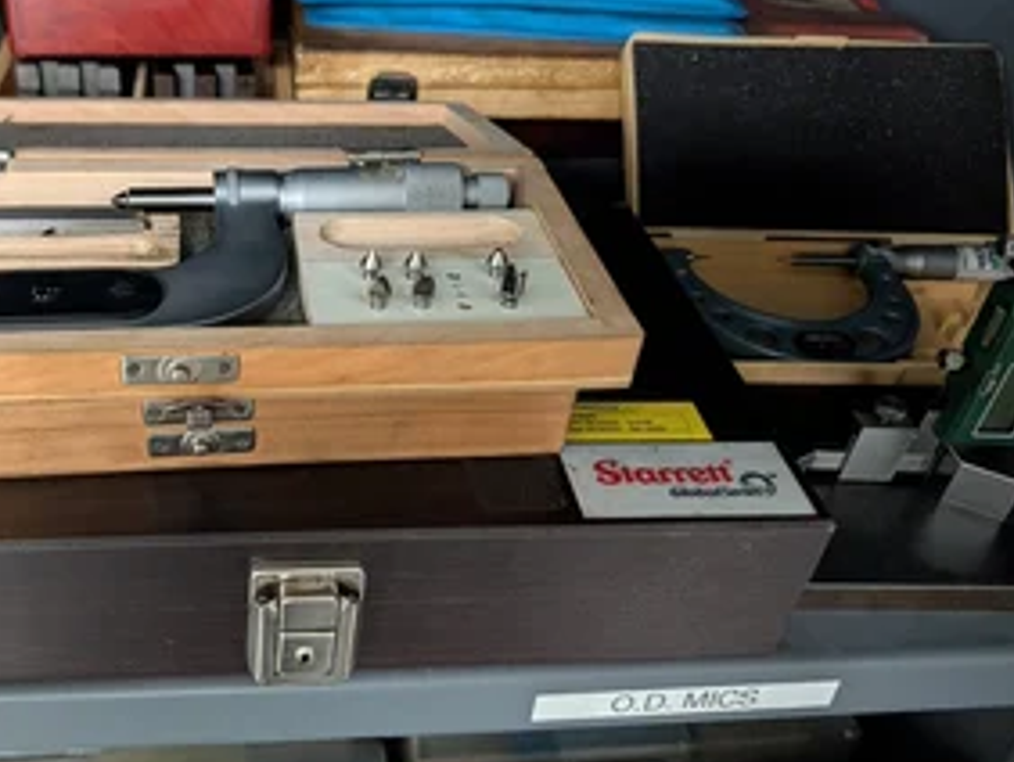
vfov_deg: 41.8
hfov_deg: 52.4
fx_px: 997
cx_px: 302
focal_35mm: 34
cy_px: 350
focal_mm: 6.9
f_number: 1.68
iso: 1403
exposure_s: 1/120
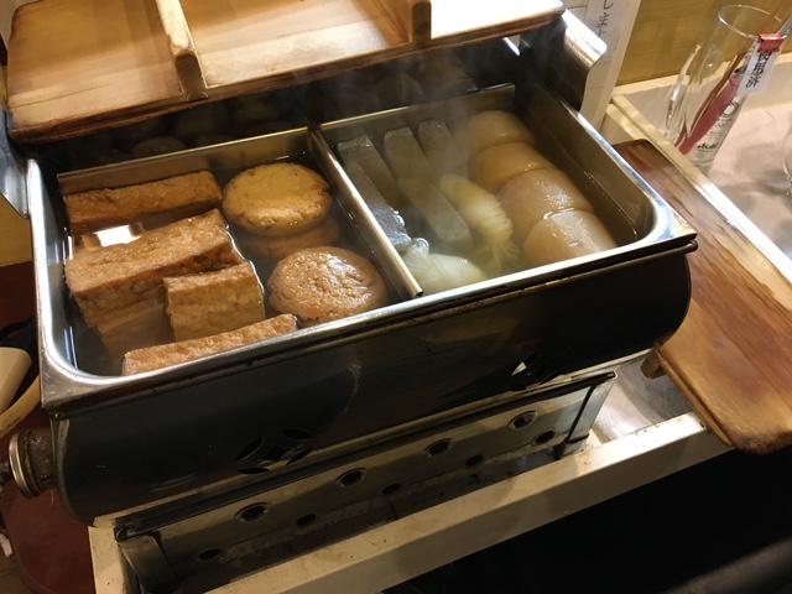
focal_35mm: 29
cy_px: 297
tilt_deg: -48.8
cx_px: 396
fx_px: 664
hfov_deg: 61.7
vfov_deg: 48.2
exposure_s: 1/24
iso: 200
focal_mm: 4.15
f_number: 2.2
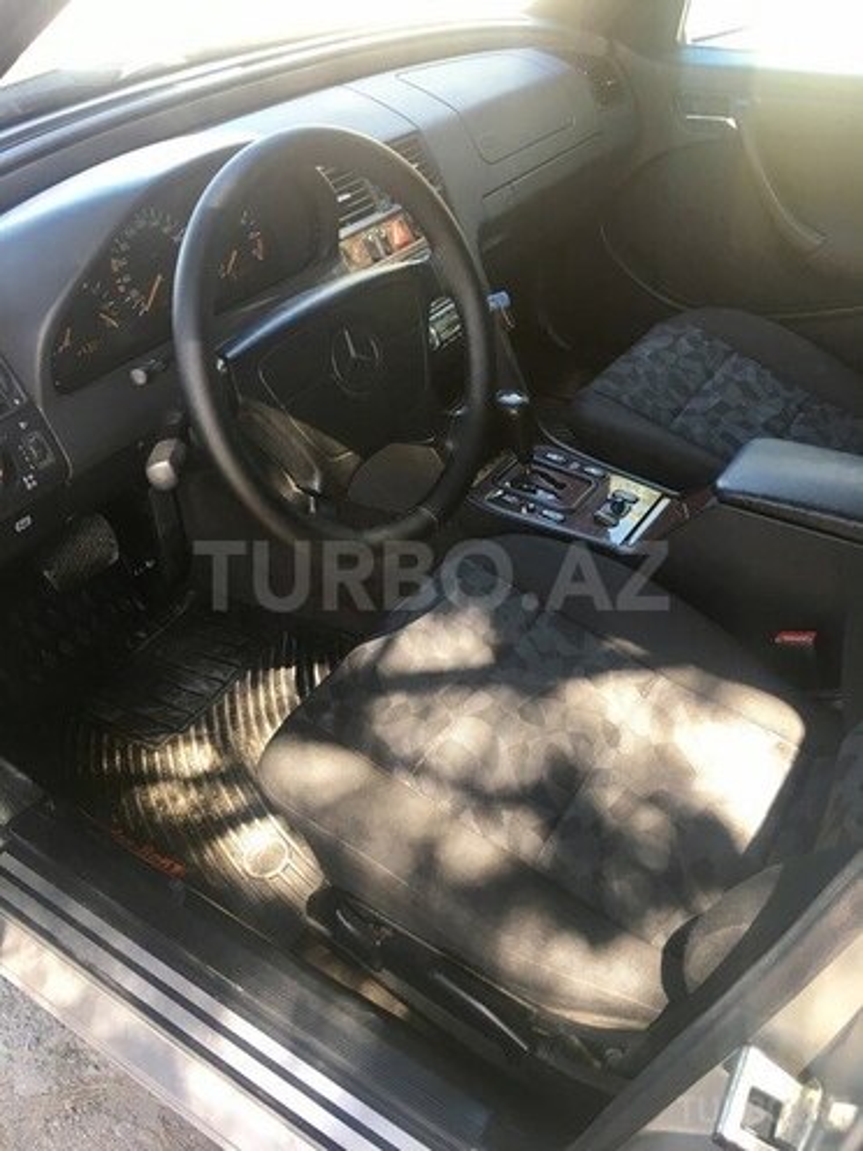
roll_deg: +1.7
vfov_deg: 61.7
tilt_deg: -38.9
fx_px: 964
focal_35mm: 29
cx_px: 432
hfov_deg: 48.2
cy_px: 576
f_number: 2.2
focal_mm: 4.15
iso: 32
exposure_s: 1/33
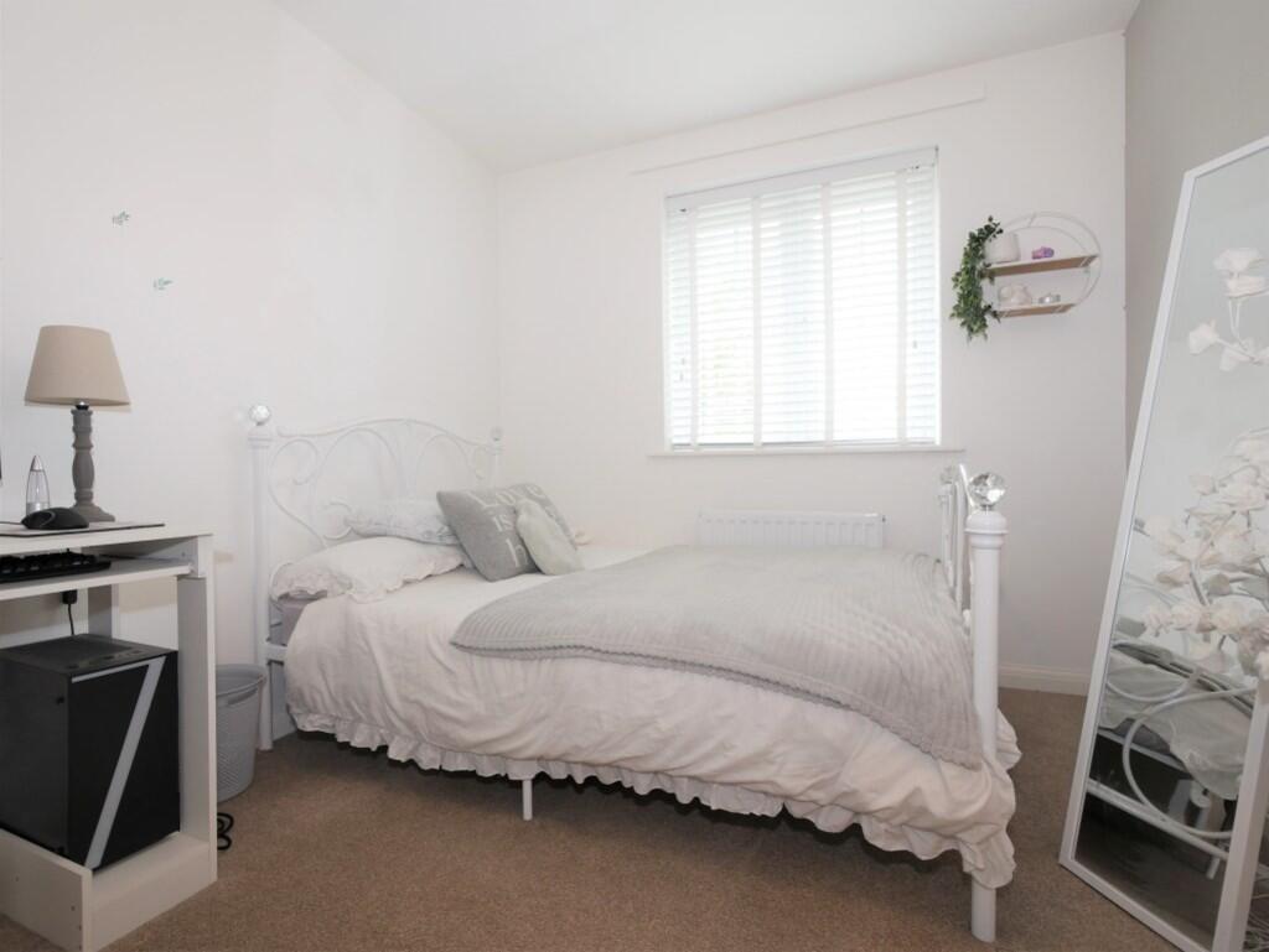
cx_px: 634
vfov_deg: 78.2
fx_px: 587
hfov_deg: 94.5
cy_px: 476
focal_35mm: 16
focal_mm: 8
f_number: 4
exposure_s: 1/40
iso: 200
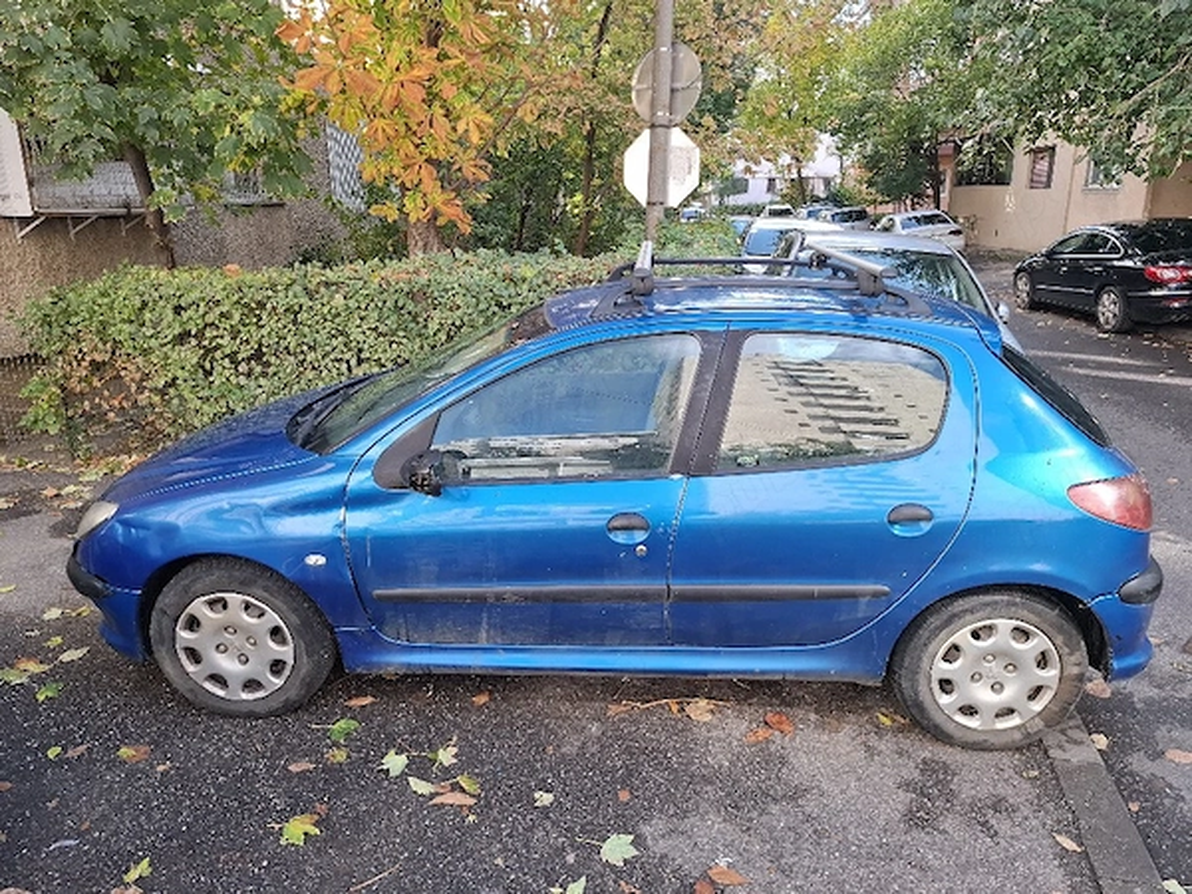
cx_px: 596
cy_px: 447
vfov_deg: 58.9
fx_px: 792
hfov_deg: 73.9
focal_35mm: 23
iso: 50
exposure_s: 1/200
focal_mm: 5.54
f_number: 1.8
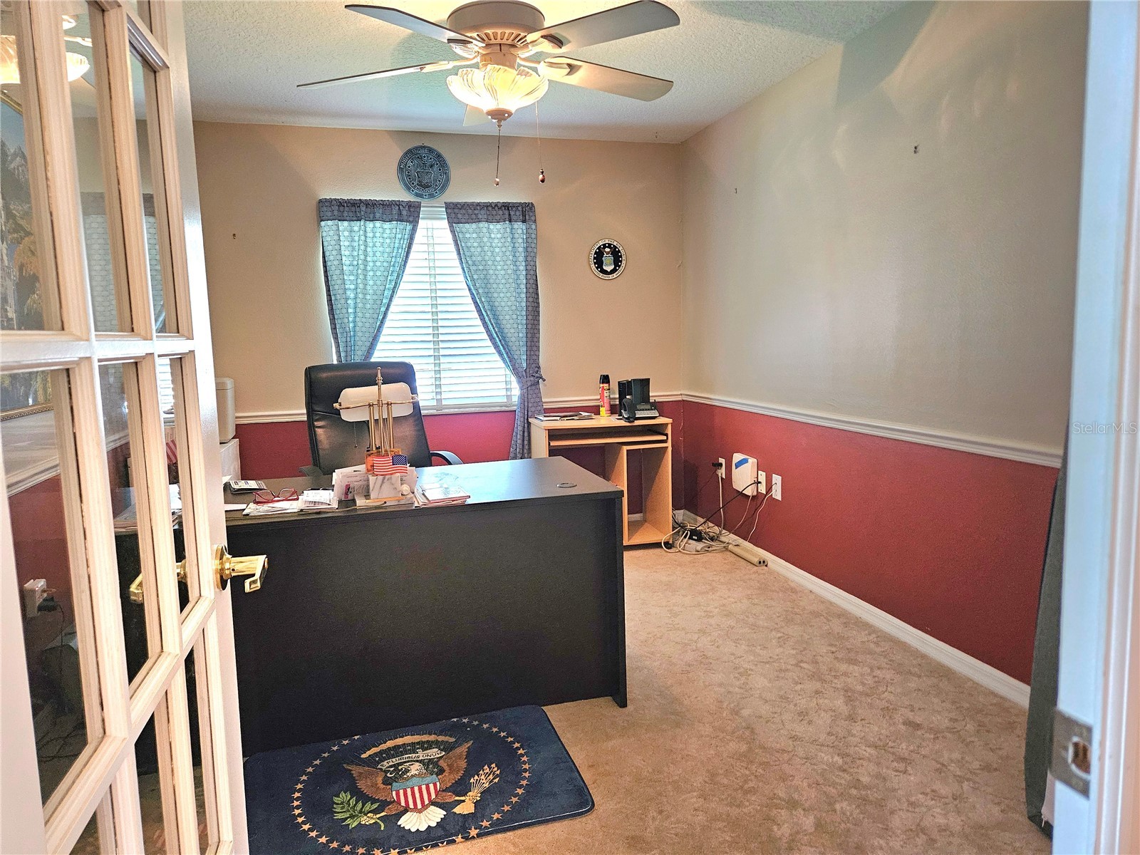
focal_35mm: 23
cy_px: 428
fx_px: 757
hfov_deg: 73.9
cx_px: 570
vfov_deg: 58.9
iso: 1000
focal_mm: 5.4
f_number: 1.8
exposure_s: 1/120
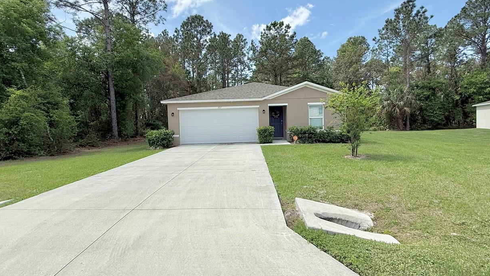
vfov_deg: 55.8
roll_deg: +1.3
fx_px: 260
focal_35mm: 20
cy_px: 132
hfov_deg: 86.6
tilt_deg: -1.3
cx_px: 255
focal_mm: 2.22
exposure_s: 1/2237
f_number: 2.2
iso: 50
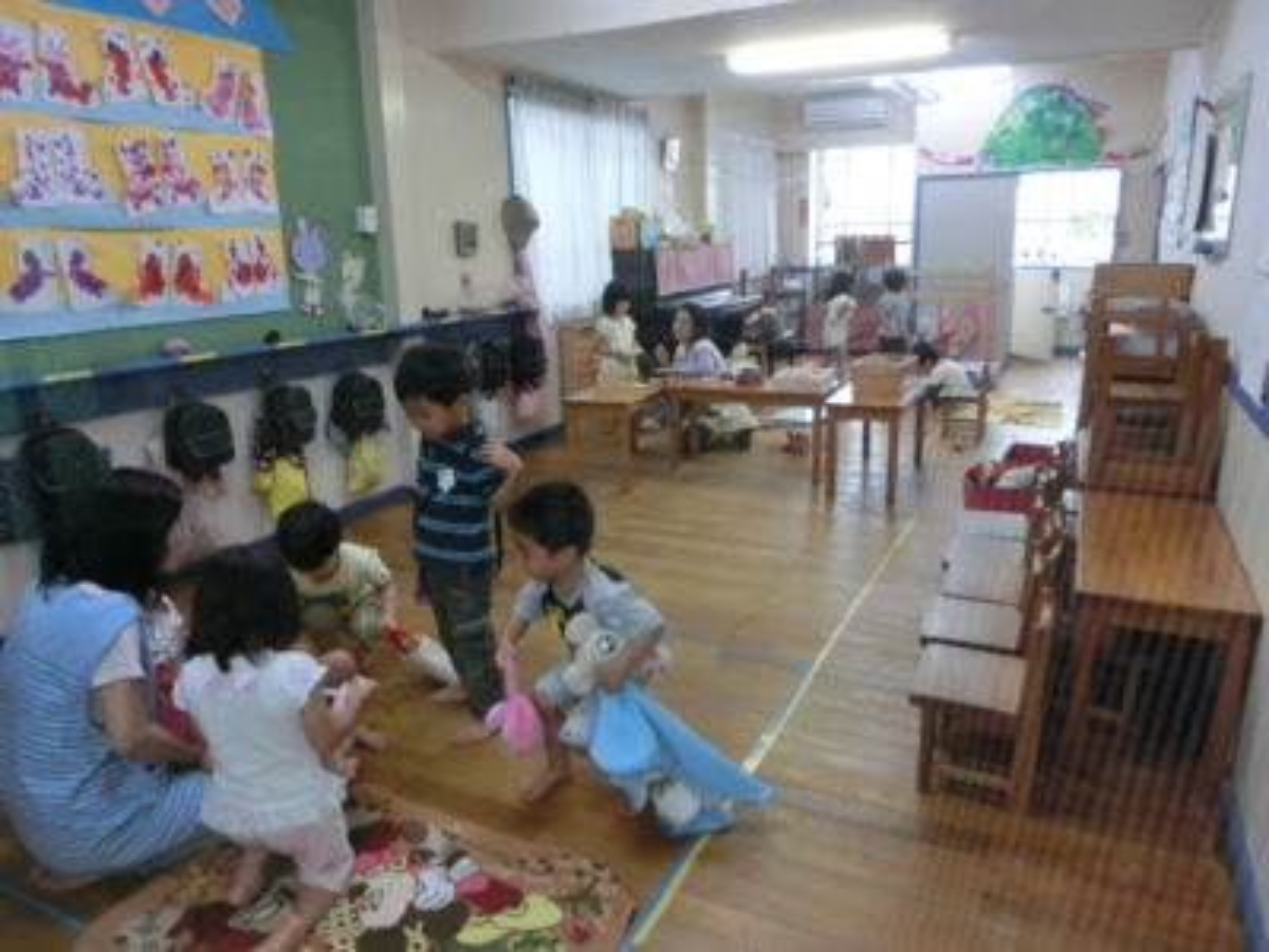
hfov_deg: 71.6
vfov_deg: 56.8
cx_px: 634
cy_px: 476
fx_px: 880
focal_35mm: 24
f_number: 3
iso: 640
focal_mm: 4.24
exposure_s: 1/125
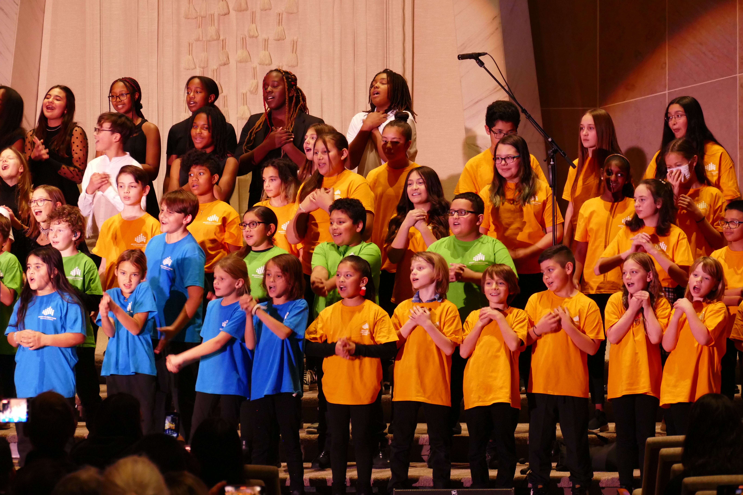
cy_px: 248
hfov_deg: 10.5
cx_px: 372
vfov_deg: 7.0
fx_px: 4045
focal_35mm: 196
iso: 1600
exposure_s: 1/25
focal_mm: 71.46
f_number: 4
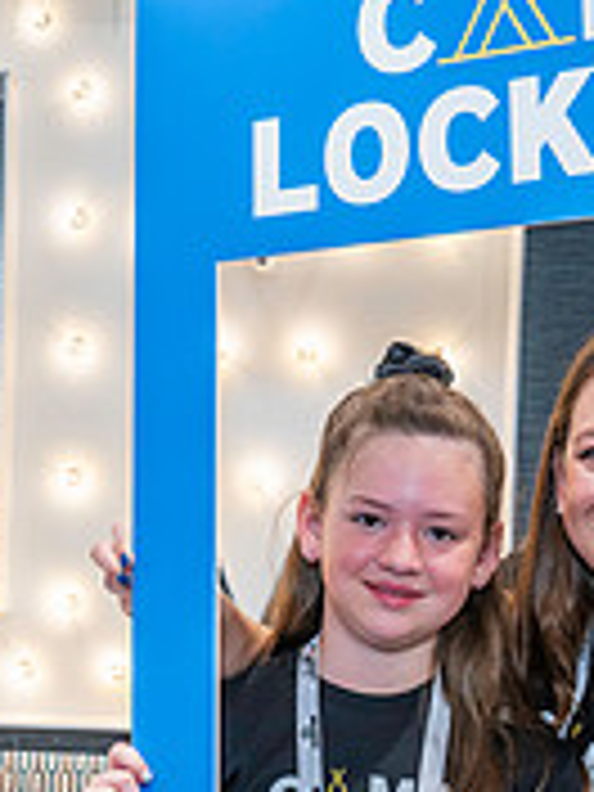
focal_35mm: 76
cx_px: 374
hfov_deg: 19.3
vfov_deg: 25.1
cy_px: 673
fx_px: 1739
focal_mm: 24
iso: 800
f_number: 4
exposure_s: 1/160
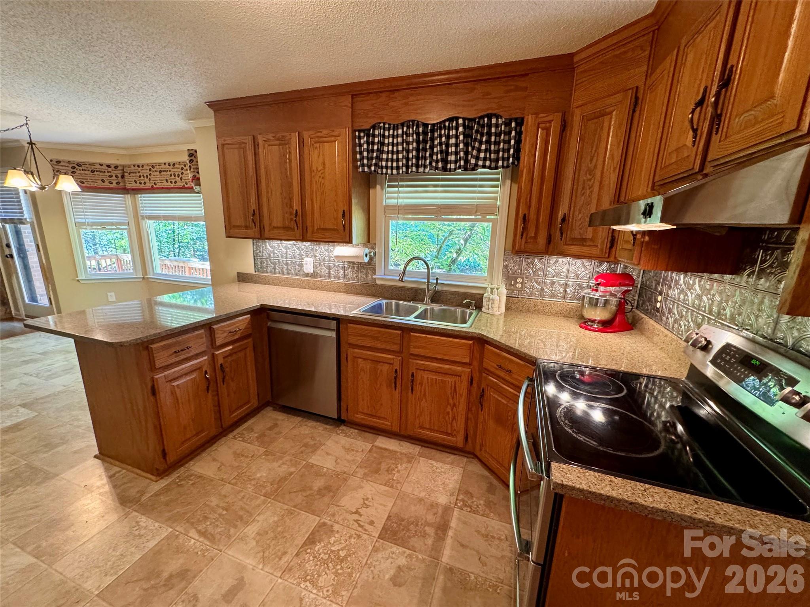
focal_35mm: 14
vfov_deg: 85.7
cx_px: 405
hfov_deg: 102.1
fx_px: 328
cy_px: 304
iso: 400
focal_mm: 2.22
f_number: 2.2
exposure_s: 1/60
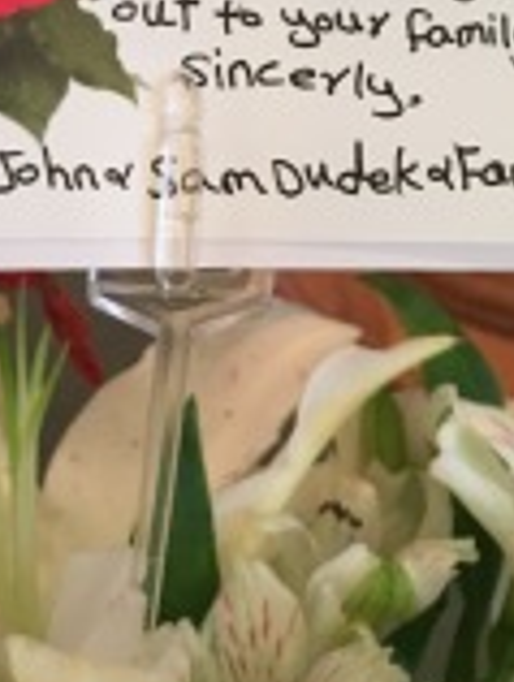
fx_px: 1323
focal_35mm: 67
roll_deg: +3.6
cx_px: 108
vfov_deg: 28.4
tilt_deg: -42.1
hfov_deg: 21.7
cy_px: 147
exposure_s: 1/15
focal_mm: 4.15
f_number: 2.2
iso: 250
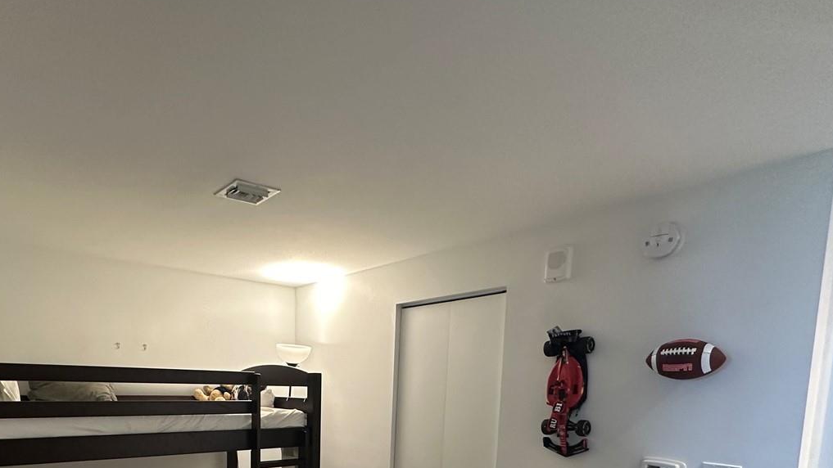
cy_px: 453
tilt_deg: -5.1
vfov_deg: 42.2
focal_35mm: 24
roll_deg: -0.7
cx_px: 308
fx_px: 530
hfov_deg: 74.9
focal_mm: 2.22
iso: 250
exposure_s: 1/60
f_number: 2.2
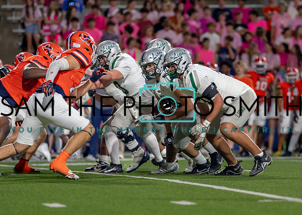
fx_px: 3150
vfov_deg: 3.9
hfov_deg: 5.5
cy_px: 112
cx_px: 192
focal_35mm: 367
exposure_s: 1/1250
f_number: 2.8
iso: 2000
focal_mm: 200
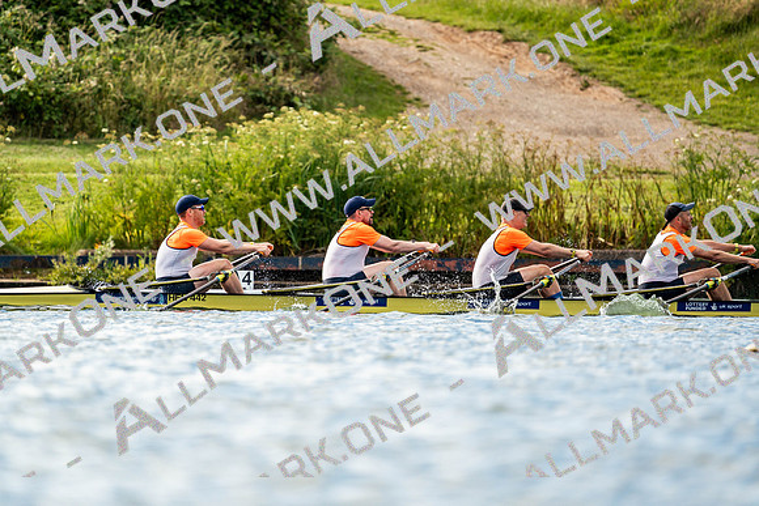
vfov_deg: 2.3
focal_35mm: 600
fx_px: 12652
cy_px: 253
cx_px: 380
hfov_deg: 3.4
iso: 400
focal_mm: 600
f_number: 6.3
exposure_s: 1/2000
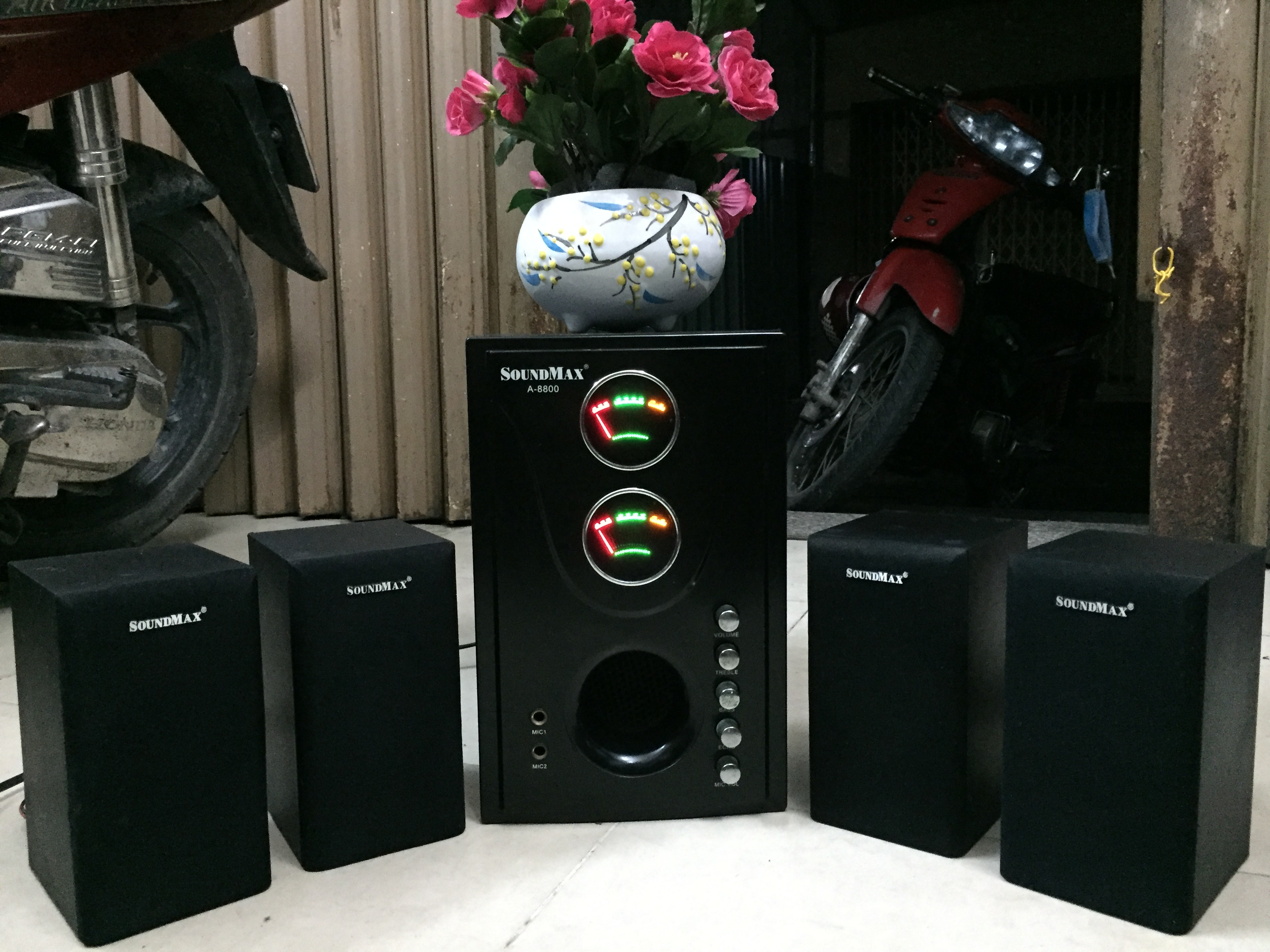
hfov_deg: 61.7
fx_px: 1064
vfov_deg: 48.2
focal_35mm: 29
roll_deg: -0.3
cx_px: 635
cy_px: 476
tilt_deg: -5.6
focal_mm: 4.15
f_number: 2.2
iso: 400
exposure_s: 1/17
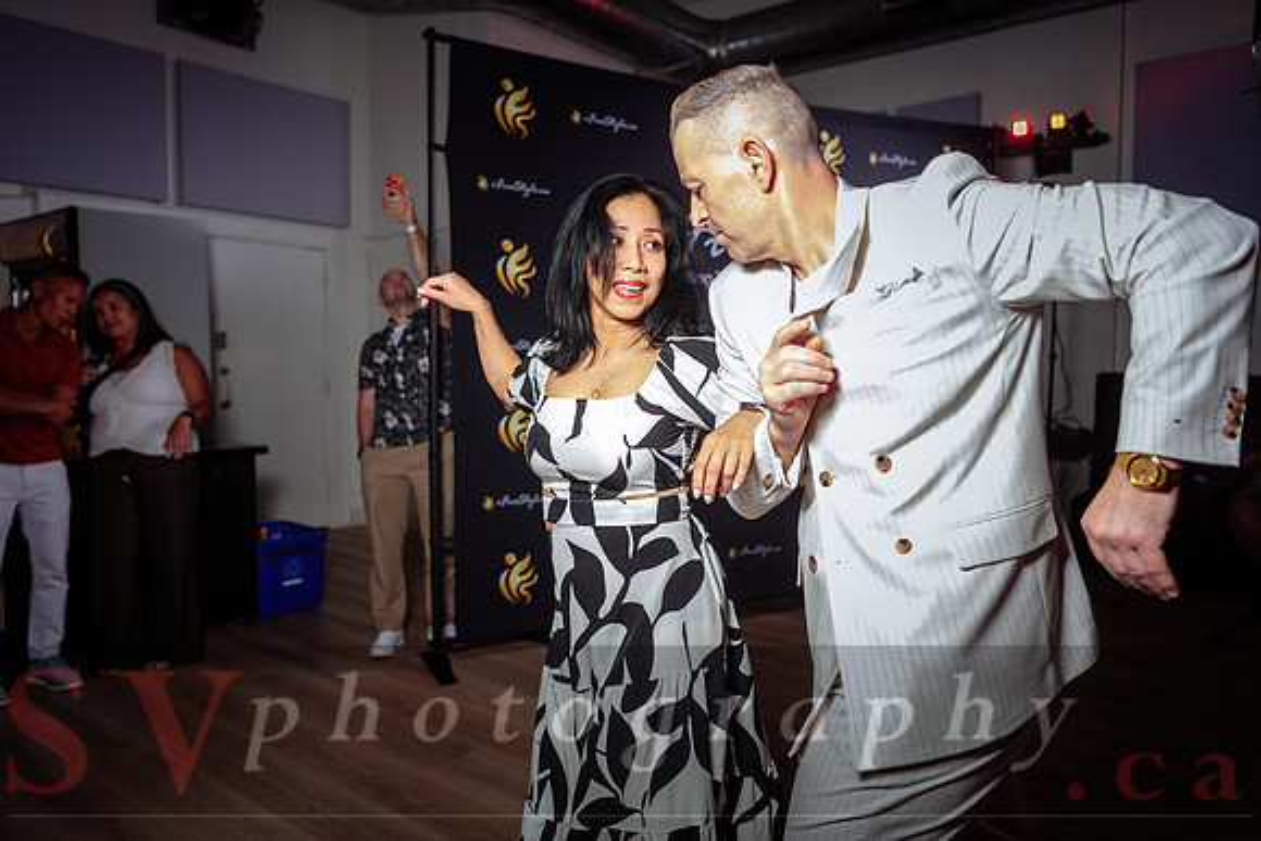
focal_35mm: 27
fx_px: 946
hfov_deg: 67.4
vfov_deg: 48.0
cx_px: 630
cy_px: 420
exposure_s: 1/200
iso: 1600
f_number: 2.8
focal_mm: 27
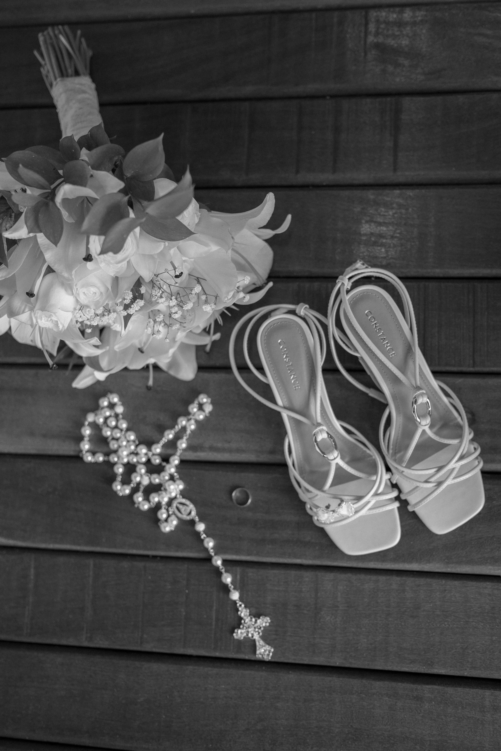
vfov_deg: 54.4
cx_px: 250
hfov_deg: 37.9
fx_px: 731
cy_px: 376
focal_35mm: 35
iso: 500
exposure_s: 1/250
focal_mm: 35
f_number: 2.2
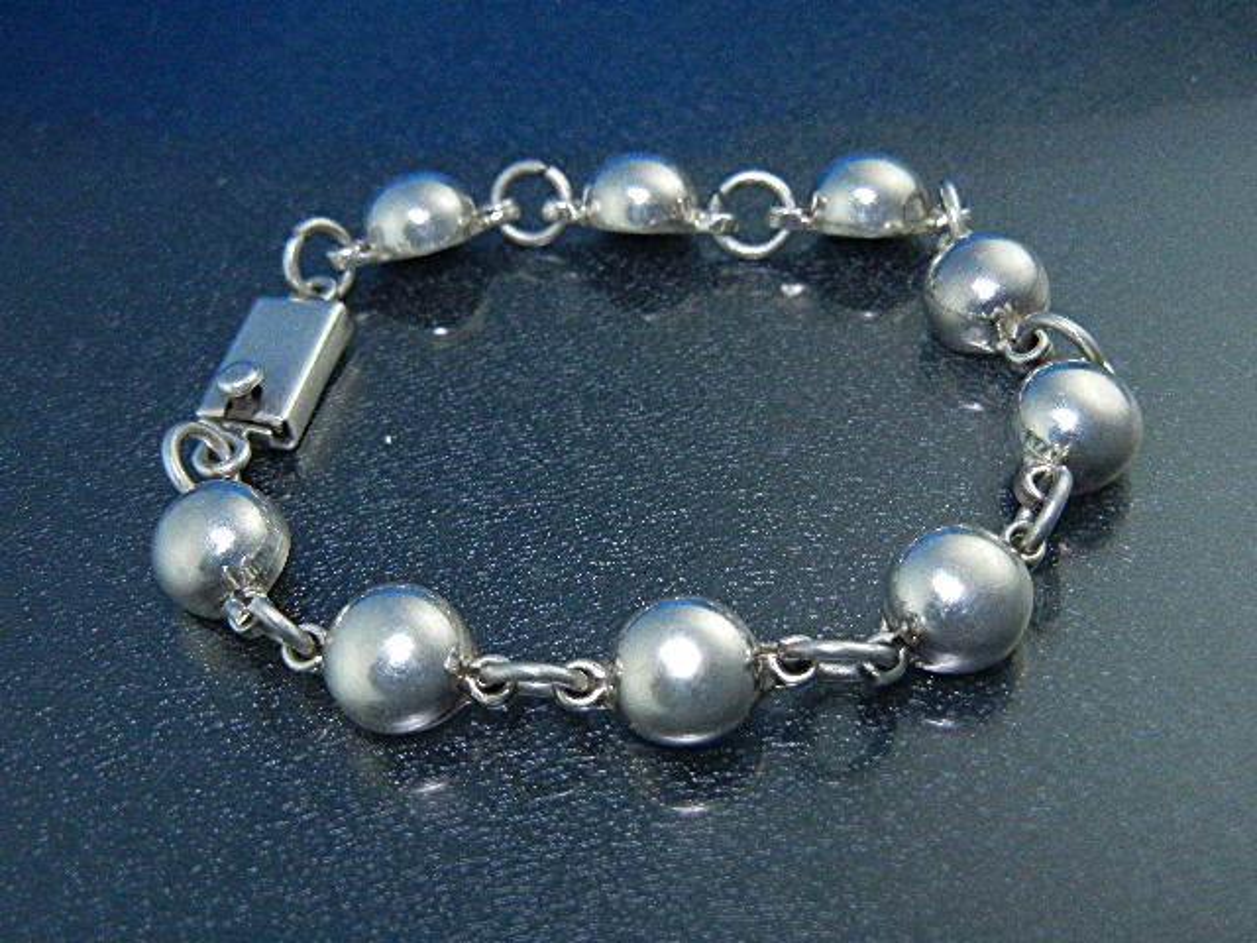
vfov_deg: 28.0
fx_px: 1888
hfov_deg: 36.8
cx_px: 628
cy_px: 472
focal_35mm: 52
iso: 585
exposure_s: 1/30
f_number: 7.8
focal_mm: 9.3
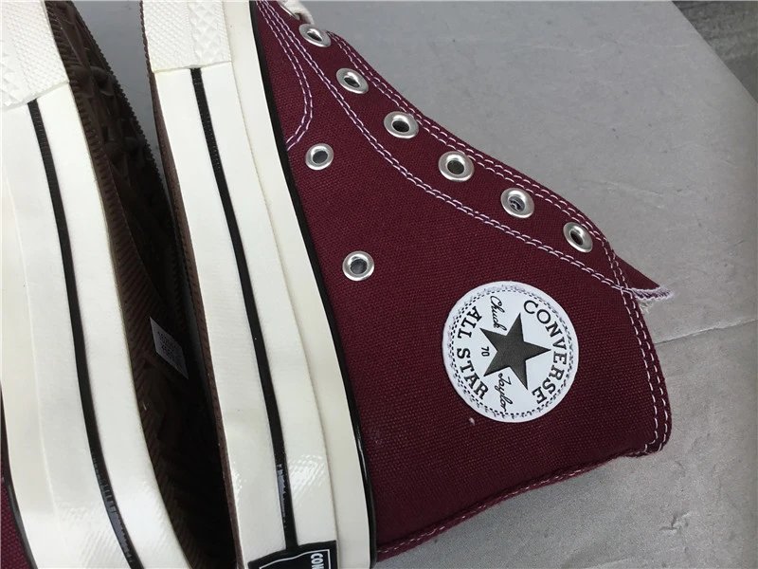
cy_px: 284
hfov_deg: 58.4
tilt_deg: -59.6
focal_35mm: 31
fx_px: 679
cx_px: 379
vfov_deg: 45.4
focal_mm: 3.3
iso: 25
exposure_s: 1/532
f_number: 2.4
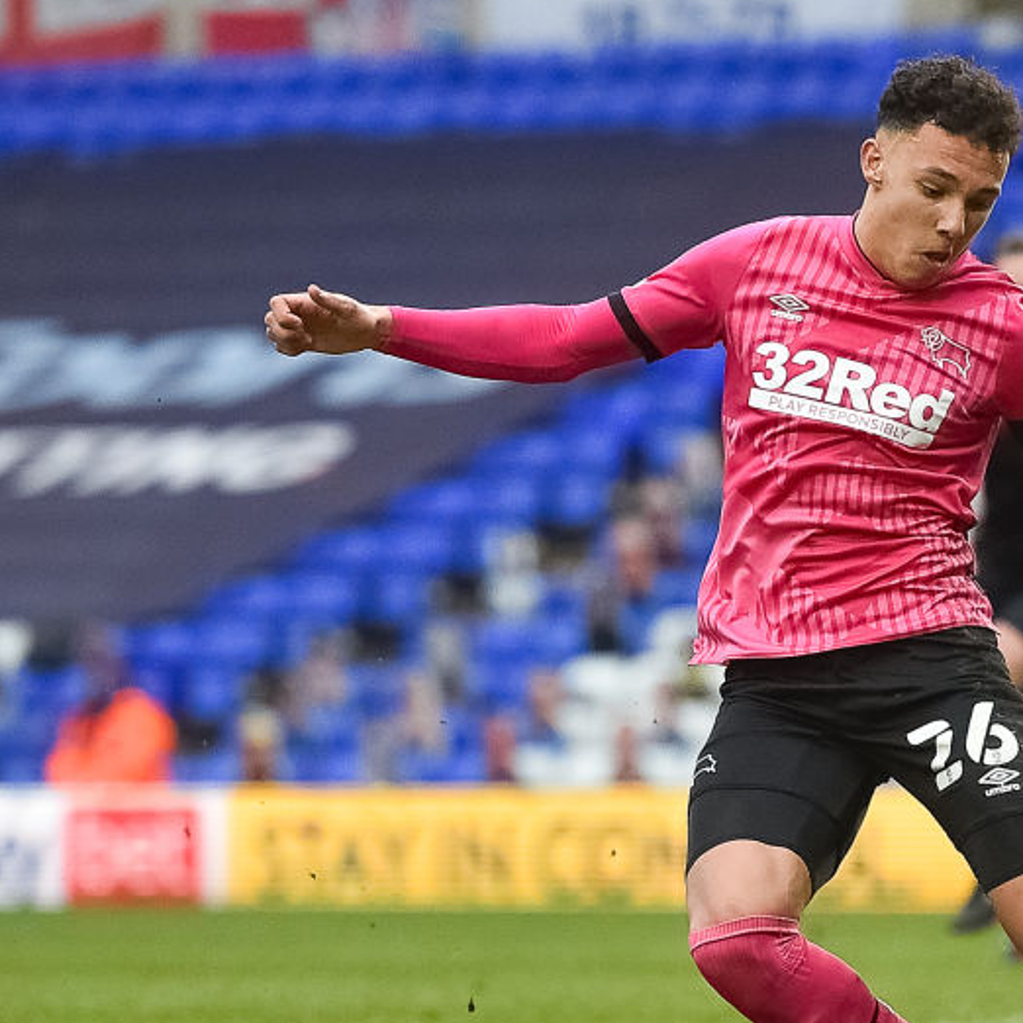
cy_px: 609
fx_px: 10599
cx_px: 907
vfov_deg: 5.5
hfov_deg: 5.5
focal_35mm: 317
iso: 1250
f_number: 3.2
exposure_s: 1/1600
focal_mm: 190
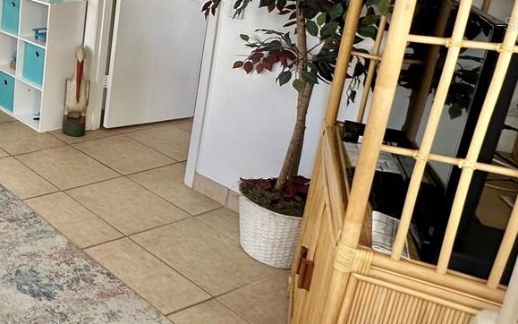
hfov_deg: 35.7
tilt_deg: -13.0
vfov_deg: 29.7
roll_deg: +0.0
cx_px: -127
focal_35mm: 41
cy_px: 23
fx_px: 579
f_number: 2.2
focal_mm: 2.22
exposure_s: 1/99
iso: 100
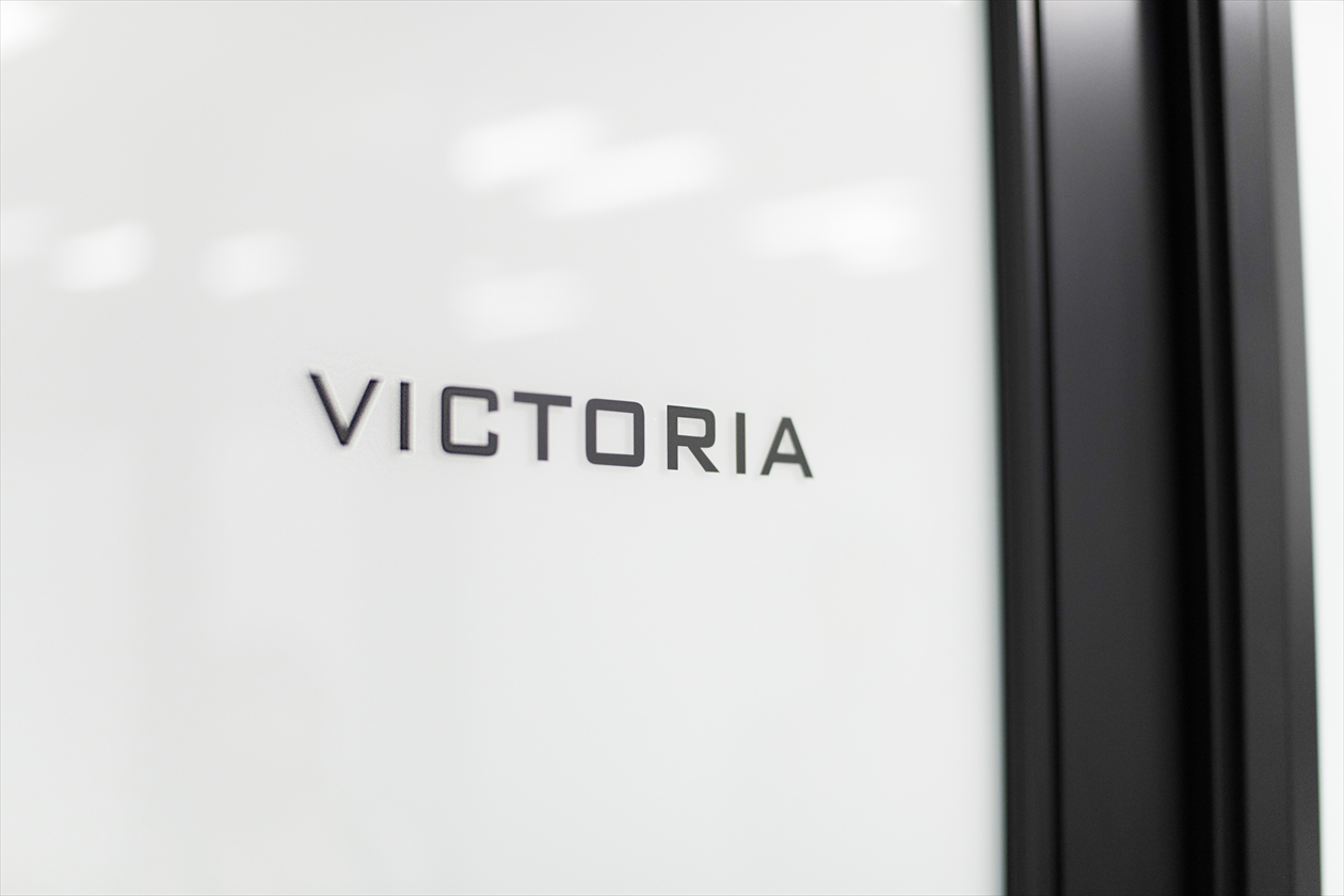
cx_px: 672
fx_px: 1867
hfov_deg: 39.6
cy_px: 448
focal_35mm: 50
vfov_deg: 27.0
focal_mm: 50
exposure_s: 1/500
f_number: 2
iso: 800
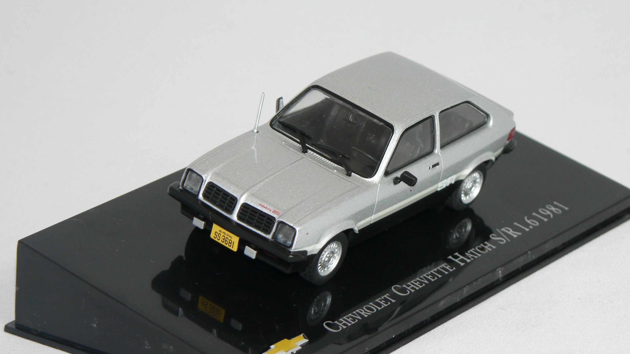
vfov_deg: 7.5
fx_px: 2689
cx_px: 316
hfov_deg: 13.4
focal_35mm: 161
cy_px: 177
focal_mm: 24.6
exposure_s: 1/60
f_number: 3.3
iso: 80
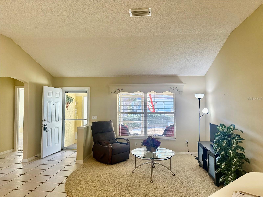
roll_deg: +0.0
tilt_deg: +2.4
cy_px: 98
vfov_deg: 56.8
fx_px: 182
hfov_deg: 71.6
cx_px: 132
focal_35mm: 24
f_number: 1.78
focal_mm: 6.86
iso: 100
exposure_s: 1/125
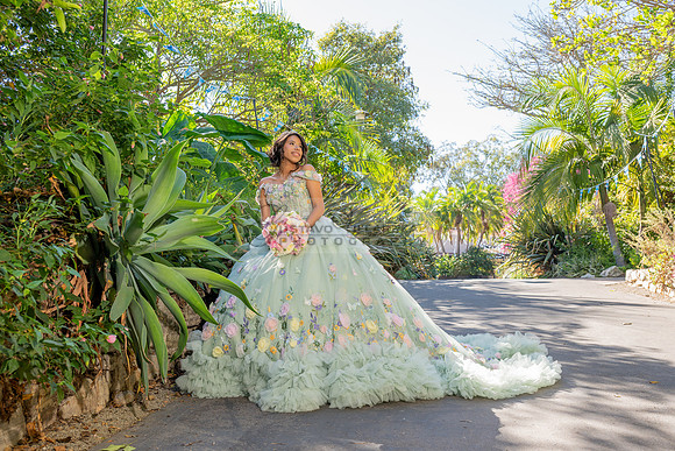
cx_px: 338
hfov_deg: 51.9
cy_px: 226
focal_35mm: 37
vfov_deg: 36.0
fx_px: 694
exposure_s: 1/200
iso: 200
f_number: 5
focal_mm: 37
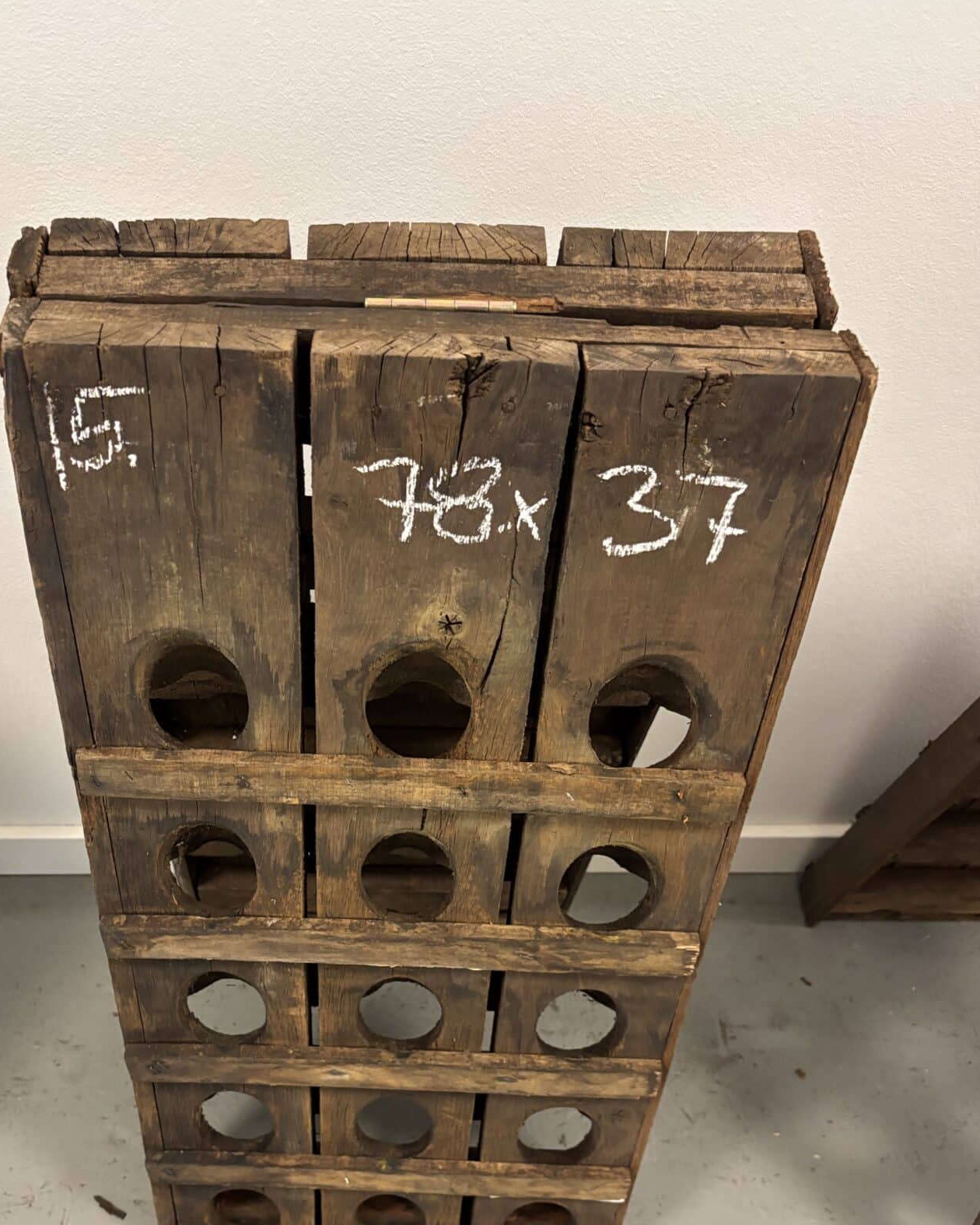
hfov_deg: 44.3
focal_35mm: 33
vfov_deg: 53.7
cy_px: 752
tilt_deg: -52.5
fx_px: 1196
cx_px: 394
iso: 250
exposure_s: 1/50
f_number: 1.6
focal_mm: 5.96
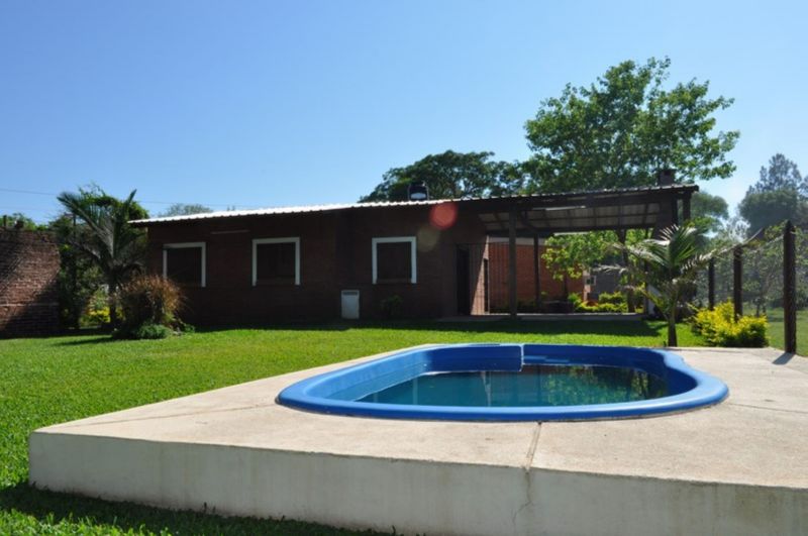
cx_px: 404
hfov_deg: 67.5
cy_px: 268
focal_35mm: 27
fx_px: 605
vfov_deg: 47.8
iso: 200
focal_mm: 18
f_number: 14
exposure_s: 1/200
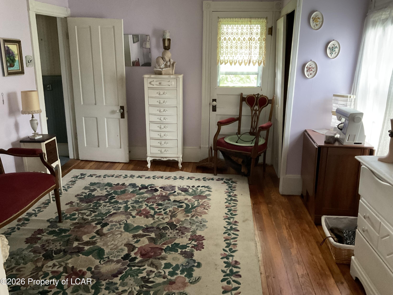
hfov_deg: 61.7
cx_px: 196
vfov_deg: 48.2
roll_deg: +0.3
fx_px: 329
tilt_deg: -16.0
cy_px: 148
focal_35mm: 29
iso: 320
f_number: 1.8
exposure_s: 1/30
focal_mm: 3
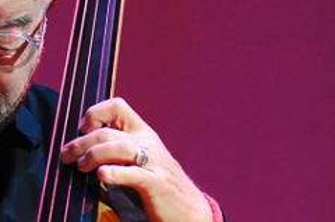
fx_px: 4866
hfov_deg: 3.9
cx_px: -52
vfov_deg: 2.6
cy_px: 101
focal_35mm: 524
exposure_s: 1/400
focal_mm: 170
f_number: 4.5
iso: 4000
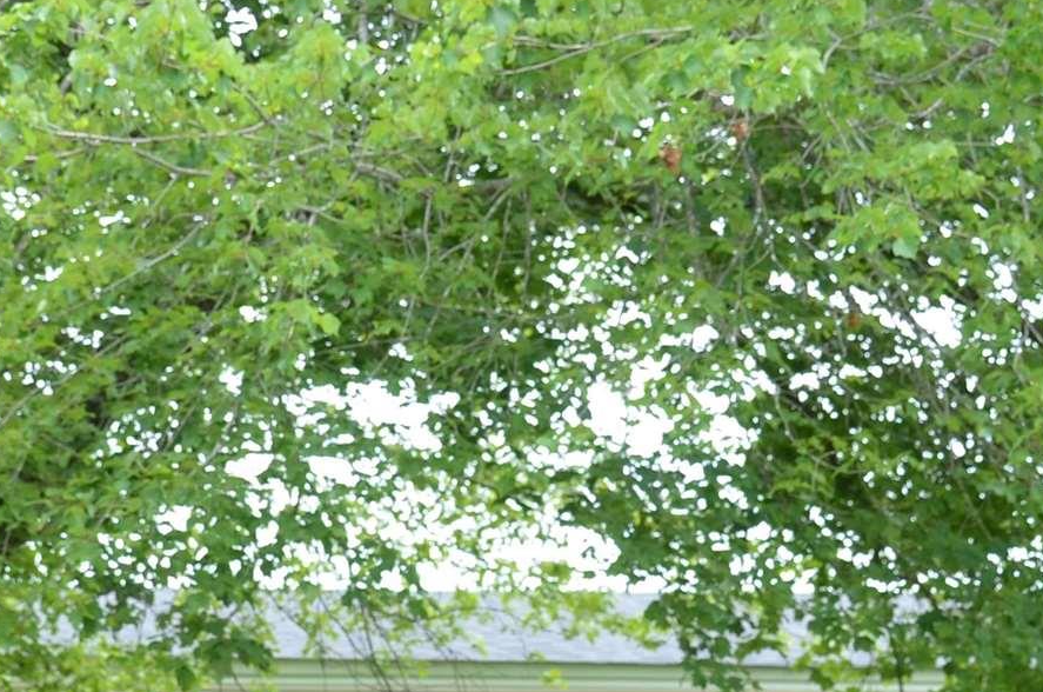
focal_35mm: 135
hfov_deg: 15.2
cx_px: 381
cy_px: 644
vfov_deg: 10.1
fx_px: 3904
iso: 200
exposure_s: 1/200
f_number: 7.1
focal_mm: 26
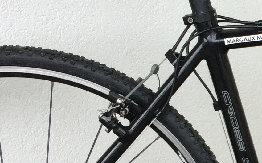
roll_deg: +2.1
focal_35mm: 118
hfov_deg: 16.6
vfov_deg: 11.0
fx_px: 842
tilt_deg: -32.7
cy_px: 151
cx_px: 349
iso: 64
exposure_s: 1/100
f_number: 2.2
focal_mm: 4.15
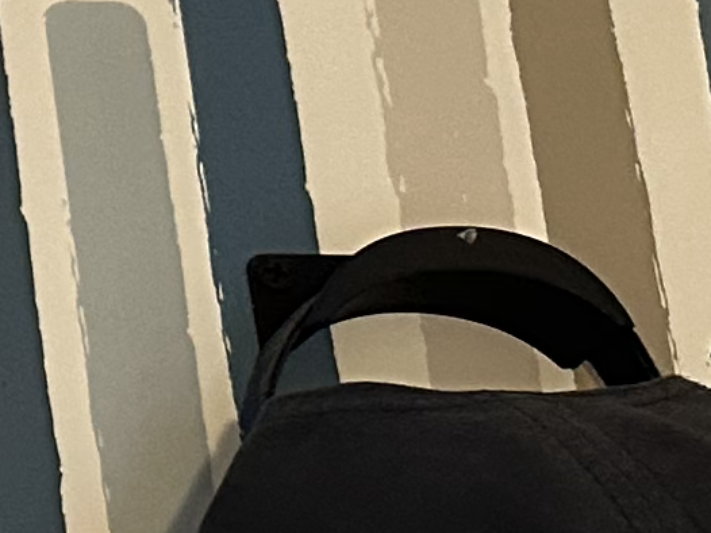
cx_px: -1303
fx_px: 3778
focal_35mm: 184
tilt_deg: +23.7
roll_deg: -1.5
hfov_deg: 9.0
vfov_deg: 8.1
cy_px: 191
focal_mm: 6.86
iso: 500
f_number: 1.78
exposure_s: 1/60
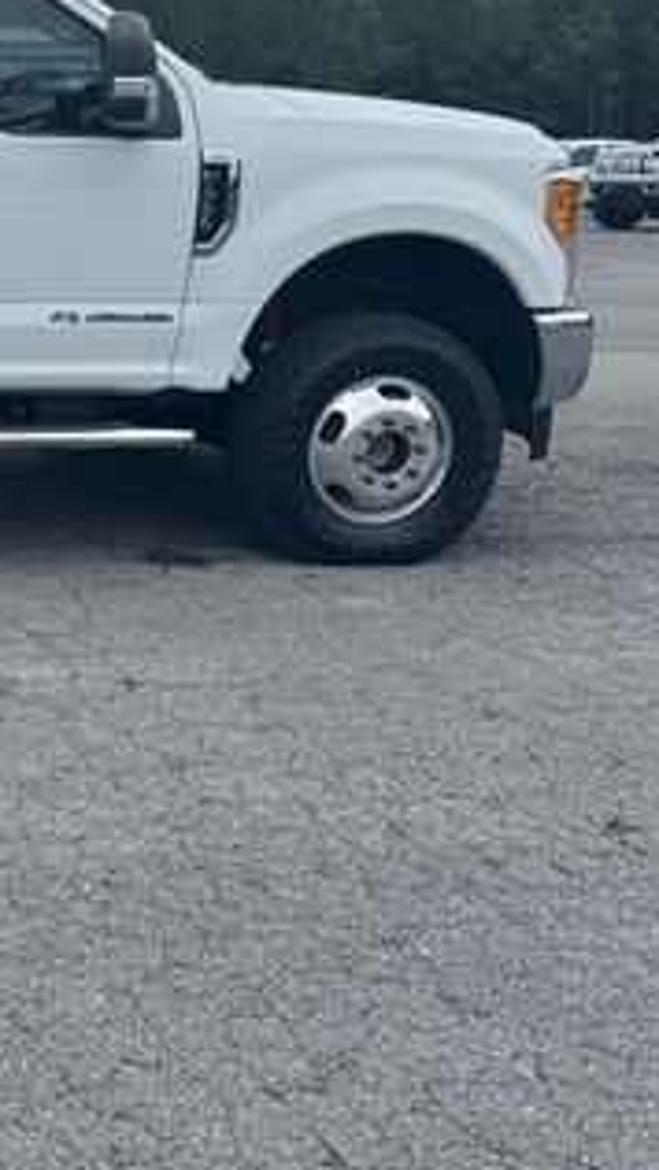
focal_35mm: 53
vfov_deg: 38.4
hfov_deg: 18.7
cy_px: 337
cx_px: -448
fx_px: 1645
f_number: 1.78
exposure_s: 1/3247
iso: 80
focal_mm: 6.76
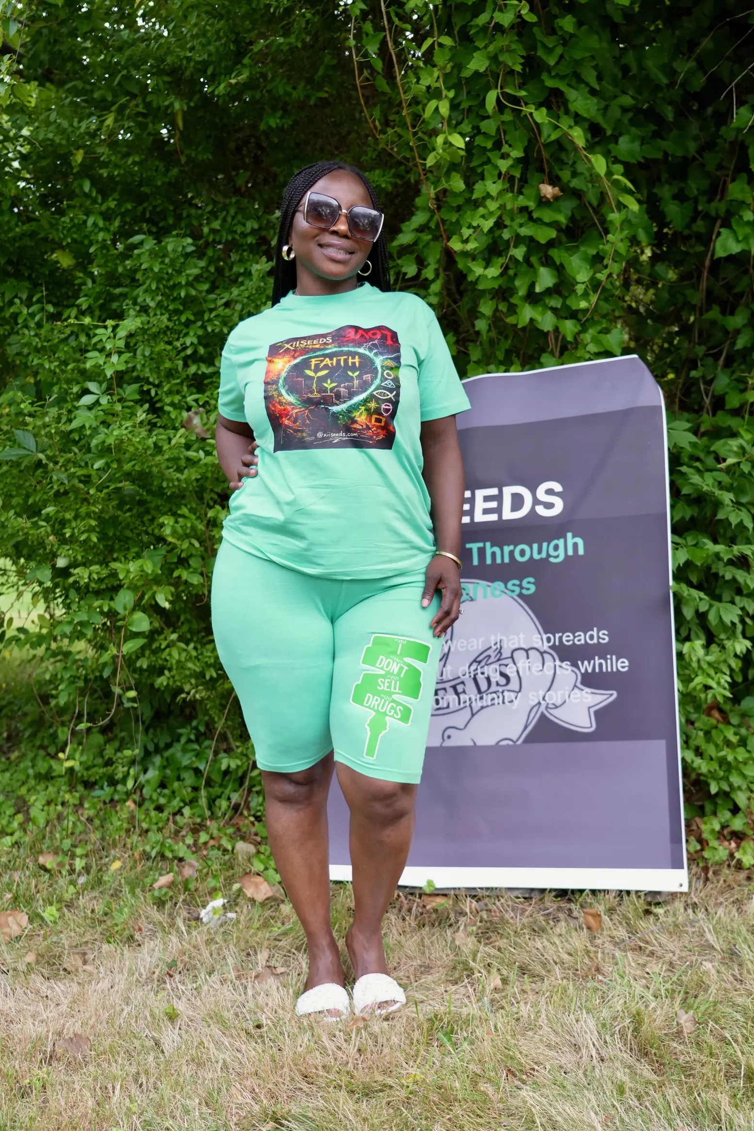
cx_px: 380
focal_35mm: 39
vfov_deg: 49.6
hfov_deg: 34.2
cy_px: 563
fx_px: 1225
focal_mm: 38
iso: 640
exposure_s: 1/250
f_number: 4
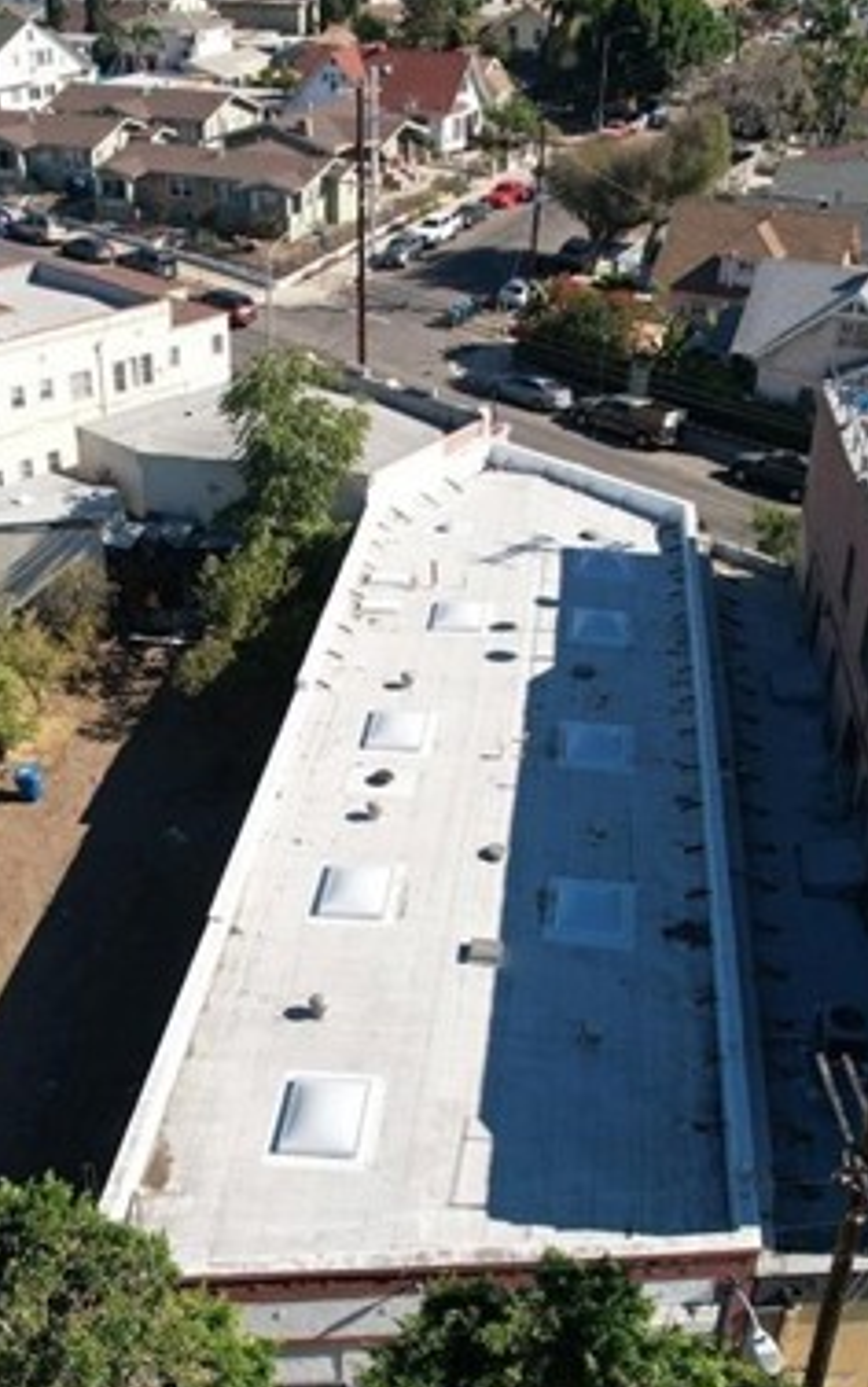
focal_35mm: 38
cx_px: 331
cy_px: 743
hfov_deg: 33.5
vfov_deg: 51.5
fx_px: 1437
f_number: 2.8
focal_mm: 8.38
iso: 100
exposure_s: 1/180
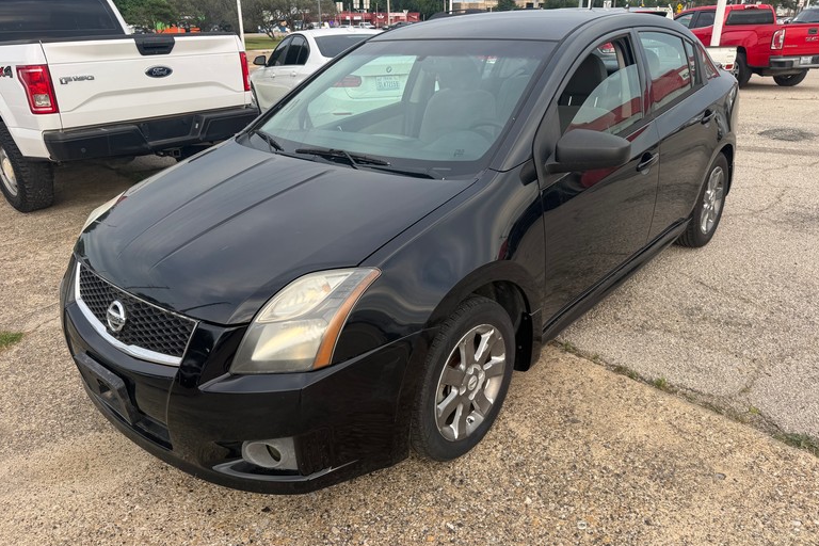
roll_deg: +1.4
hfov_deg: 69.4
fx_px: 591
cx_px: 405
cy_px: 282
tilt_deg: -24.1
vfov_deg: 49.5
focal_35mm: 26
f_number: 1.78
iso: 80
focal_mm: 6.76
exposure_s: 1/390
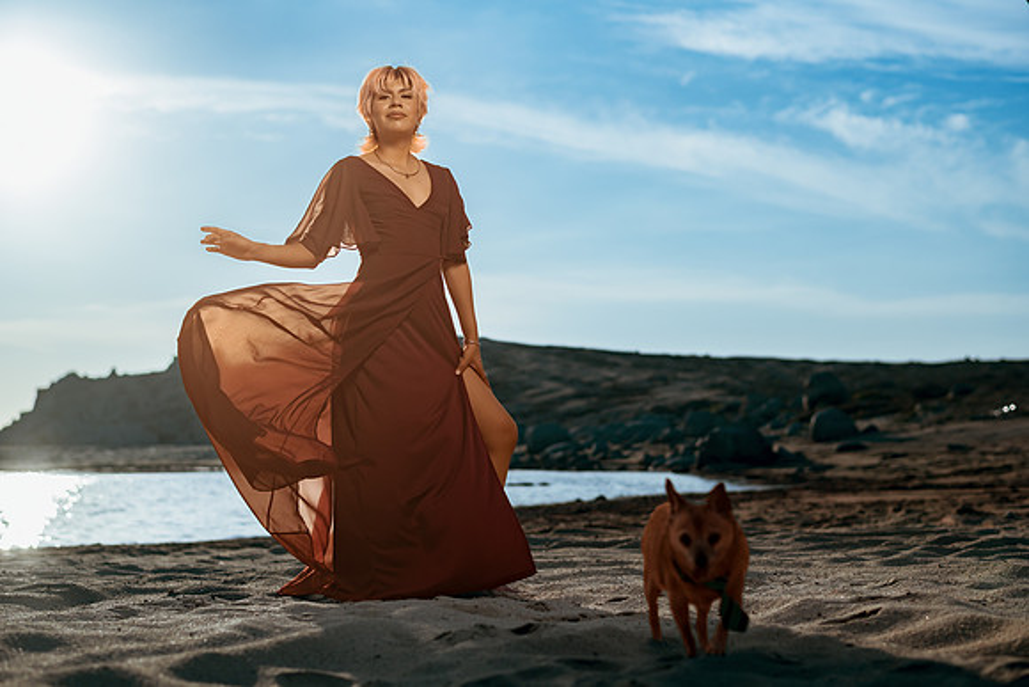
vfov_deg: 23.4
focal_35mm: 58
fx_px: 1658
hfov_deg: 34.5
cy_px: 344
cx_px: 514
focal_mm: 58
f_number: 3.2
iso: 100
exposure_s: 1/8000
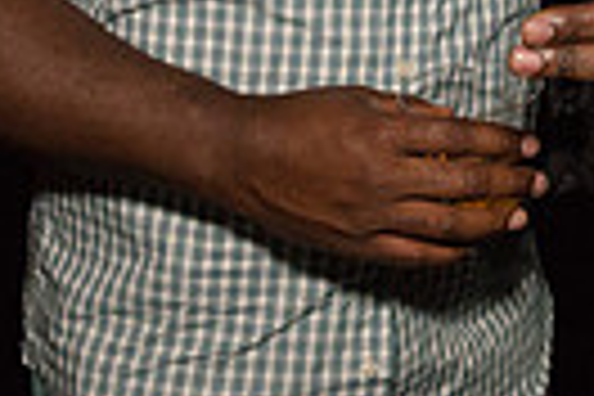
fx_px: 1881
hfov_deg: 17.6
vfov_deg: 11.2
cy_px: -322
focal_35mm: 114
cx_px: 567
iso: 2500
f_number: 4
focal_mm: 26
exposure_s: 1/400
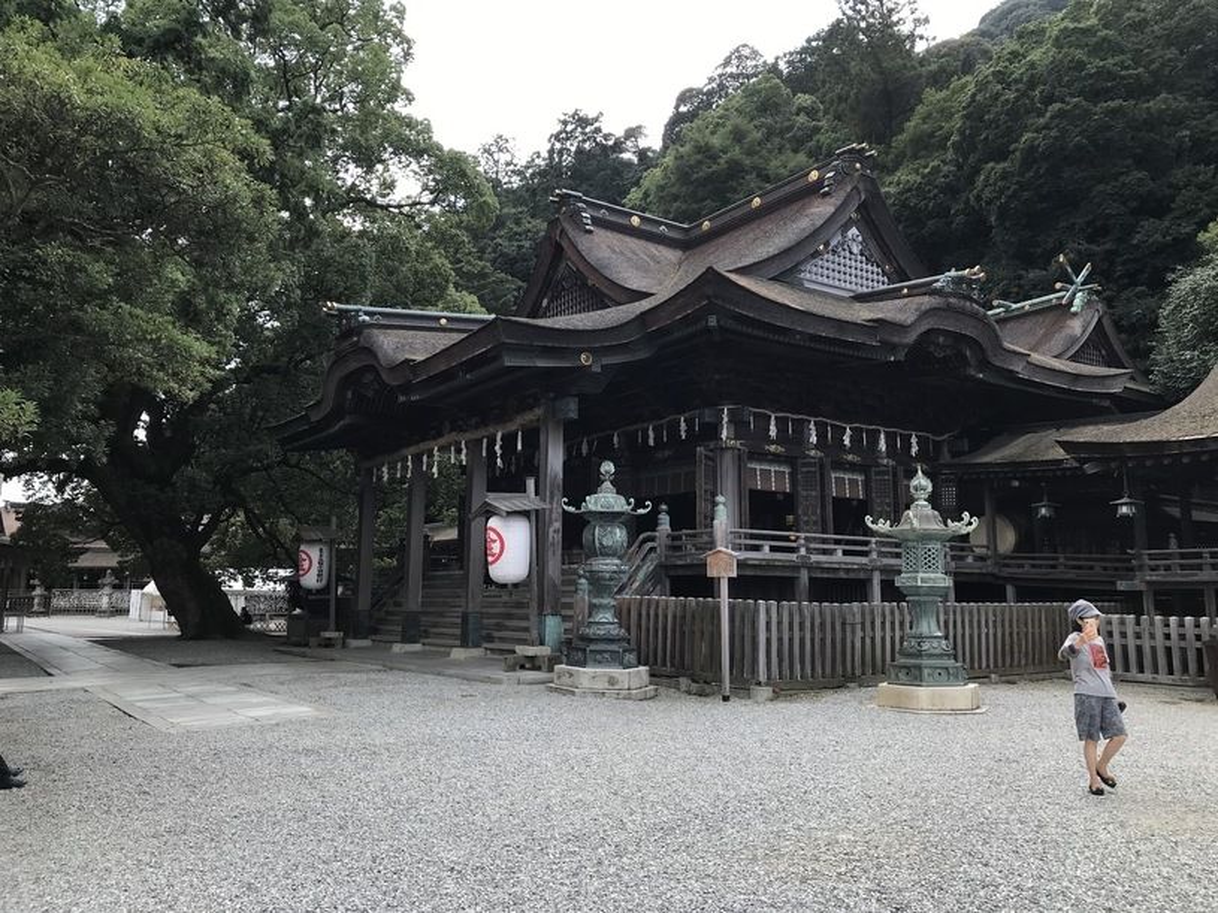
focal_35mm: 28
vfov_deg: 49.7
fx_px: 985
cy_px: 456
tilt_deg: +9.3
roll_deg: +0.1
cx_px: 609
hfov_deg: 63.5
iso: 20
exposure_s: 1/570
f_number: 1.8
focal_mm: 3.99
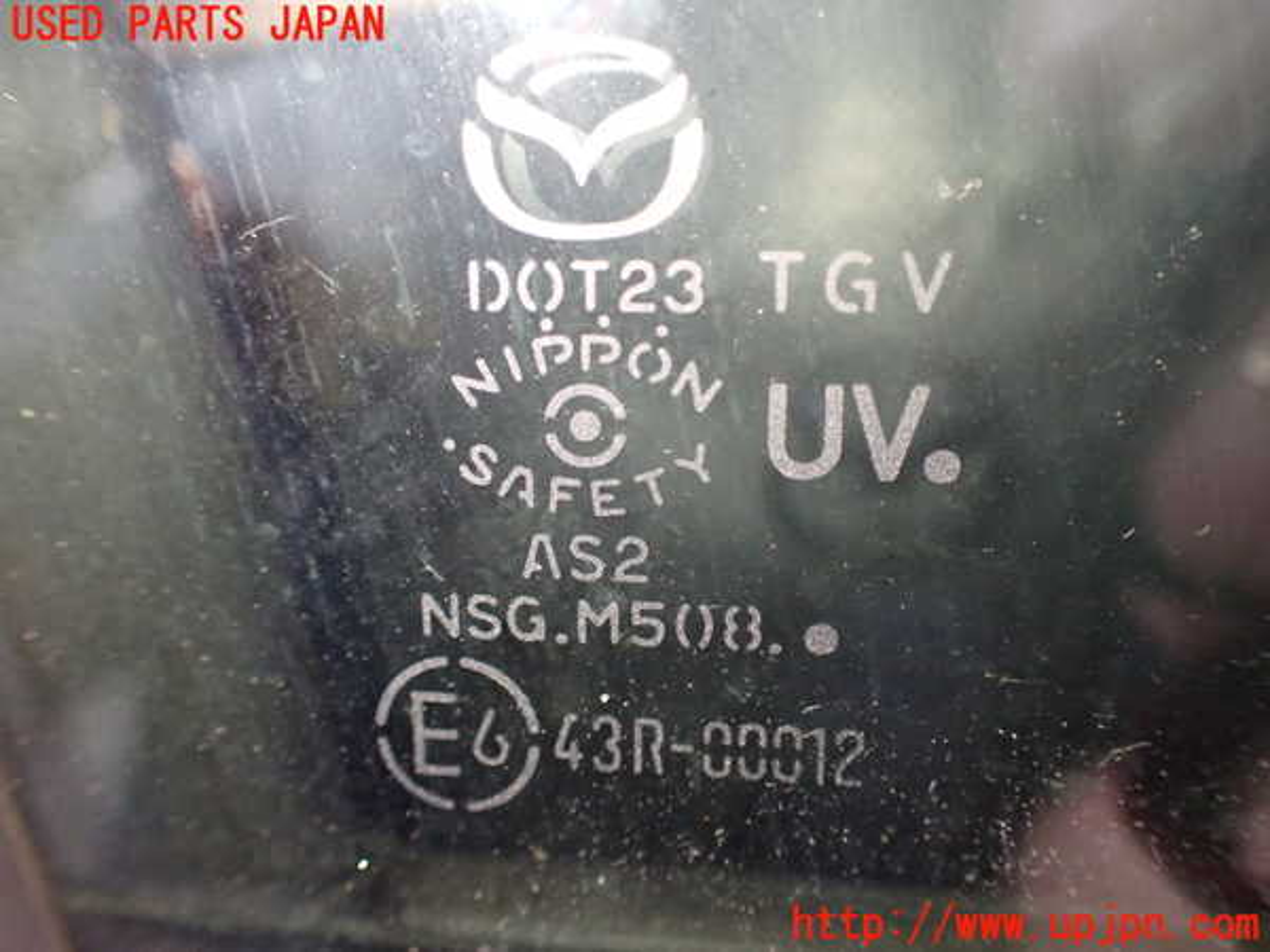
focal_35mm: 30
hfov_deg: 60.0
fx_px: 1101
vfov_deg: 46.8
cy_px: 476
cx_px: 635
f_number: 2.3
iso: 800
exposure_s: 1/125
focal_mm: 5.4
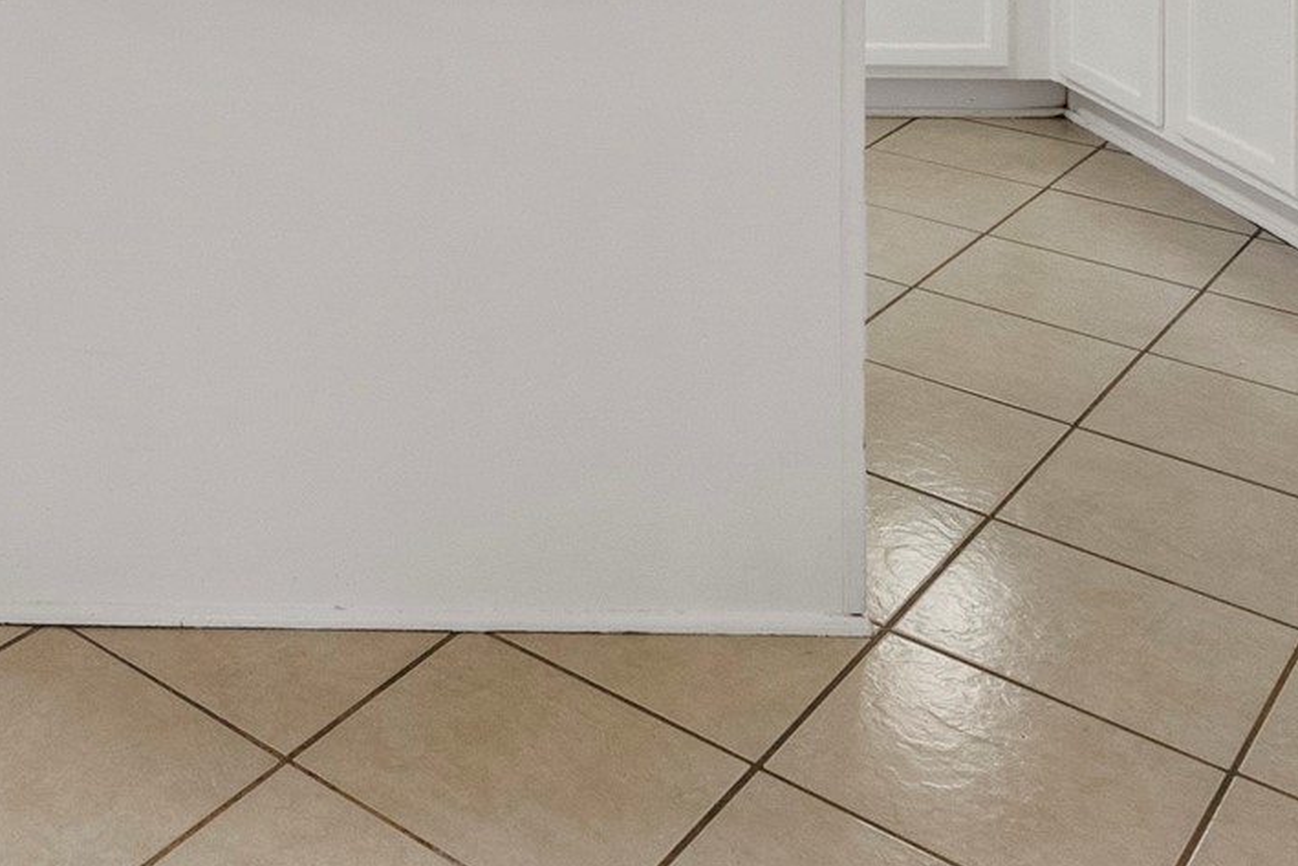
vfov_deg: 22.5
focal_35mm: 49
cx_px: 18
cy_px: -438
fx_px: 1767
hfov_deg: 36.5
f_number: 8
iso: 2000
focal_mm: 16
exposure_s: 1/20
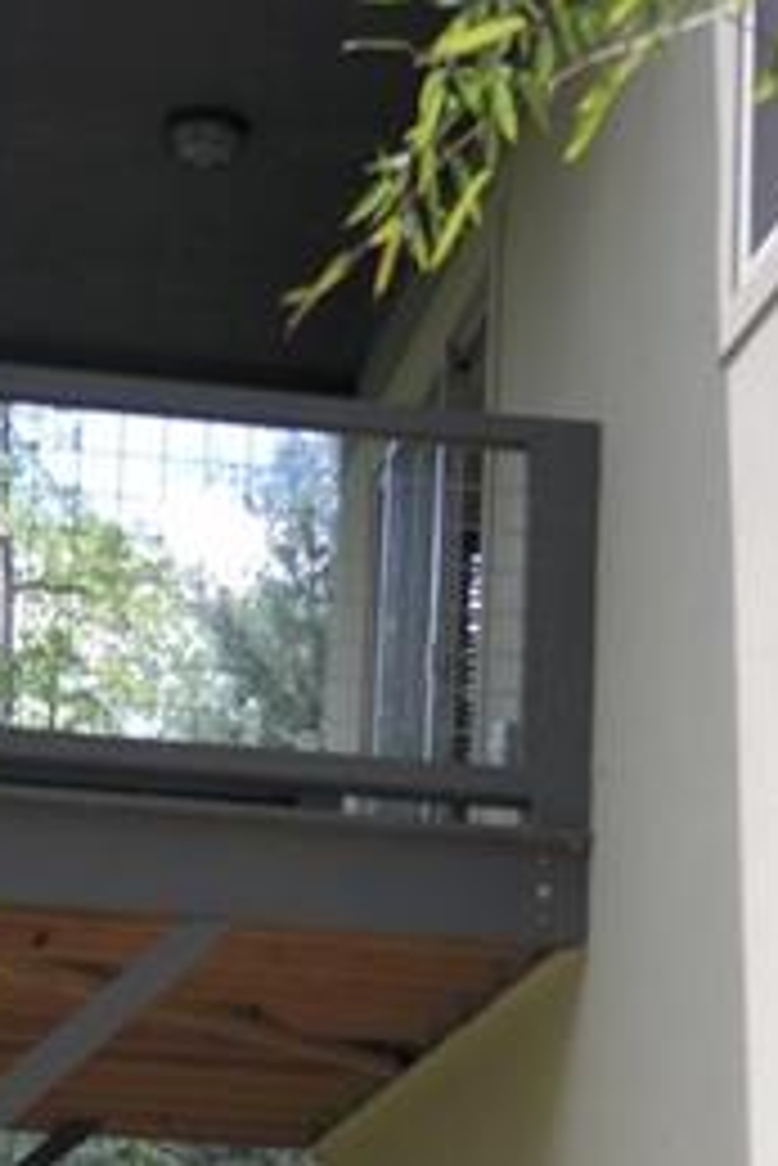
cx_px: 157
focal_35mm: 89
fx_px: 2881
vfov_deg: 22.2
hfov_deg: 15.3
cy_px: 1076
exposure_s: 1/250
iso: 100
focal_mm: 20
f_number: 6.3
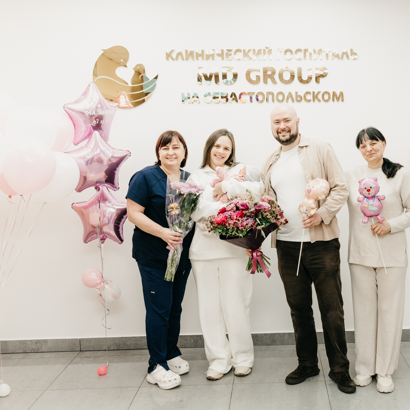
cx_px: 305
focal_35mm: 47
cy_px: 214
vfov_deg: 36.1
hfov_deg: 35.3
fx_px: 630
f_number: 4
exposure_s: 1/160
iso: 250
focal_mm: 31
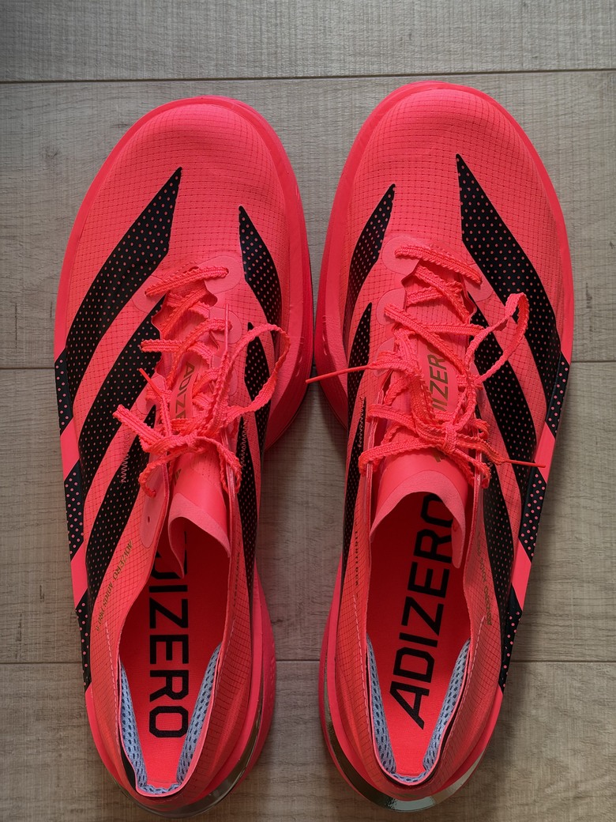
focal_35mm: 48
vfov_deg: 39.7
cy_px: 411
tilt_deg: -85.4
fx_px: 1139
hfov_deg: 30.3
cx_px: 308
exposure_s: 1/60
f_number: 1.8
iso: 200
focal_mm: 6.93
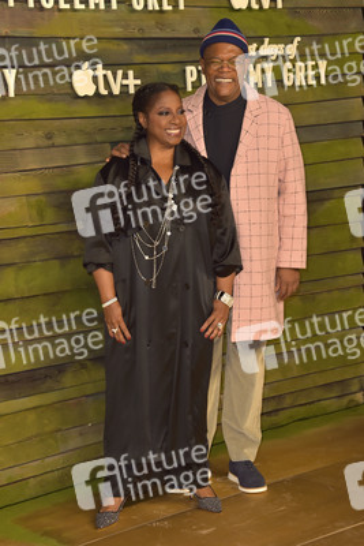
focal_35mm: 90
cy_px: 273
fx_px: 1364
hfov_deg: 15.2
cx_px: 182
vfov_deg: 22.6
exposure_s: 1/250
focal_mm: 90
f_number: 7.1
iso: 640
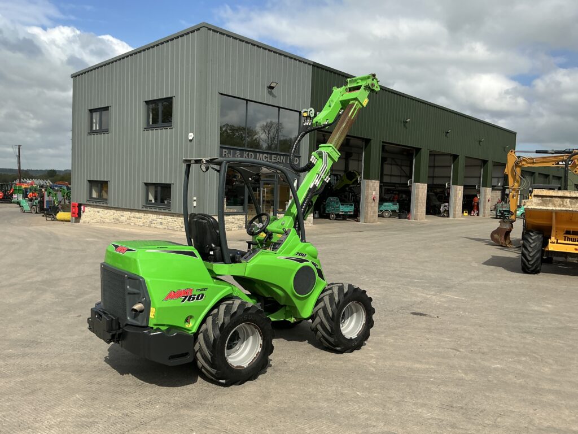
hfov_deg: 63.4
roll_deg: -2.8
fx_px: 468
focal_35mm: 28
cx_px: 289
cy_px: 217
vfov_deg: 49.7
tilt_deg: -1.7
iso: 25
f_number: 1.8
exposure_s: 1/2427
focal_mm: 3
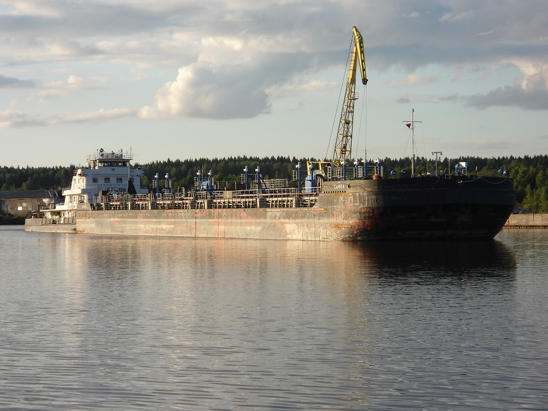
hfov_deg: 18.7
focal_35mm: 105
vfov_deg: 14.1
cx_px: 274
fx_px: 1662
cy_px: 206
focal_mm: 18.8
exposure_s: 1/200
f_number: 5.9
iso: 80
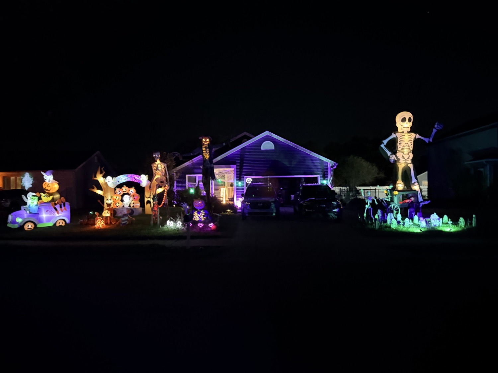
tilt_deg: +2.8
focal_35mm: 24
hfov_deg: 71.6
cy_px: 186
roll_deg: +1.5
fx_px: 345
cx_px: 249
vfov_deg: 56.8
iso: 4000
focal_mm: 6.76
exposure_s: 1/15
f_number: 1.78
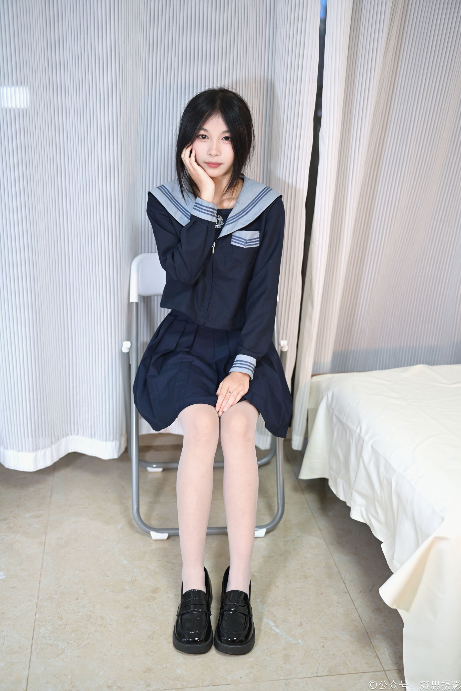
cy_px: 346
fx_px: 787
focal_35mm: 41
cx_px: 230
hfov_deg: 32.6
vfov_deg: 47.4
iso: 800
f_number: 2.1
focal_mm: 41
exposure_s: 1/100
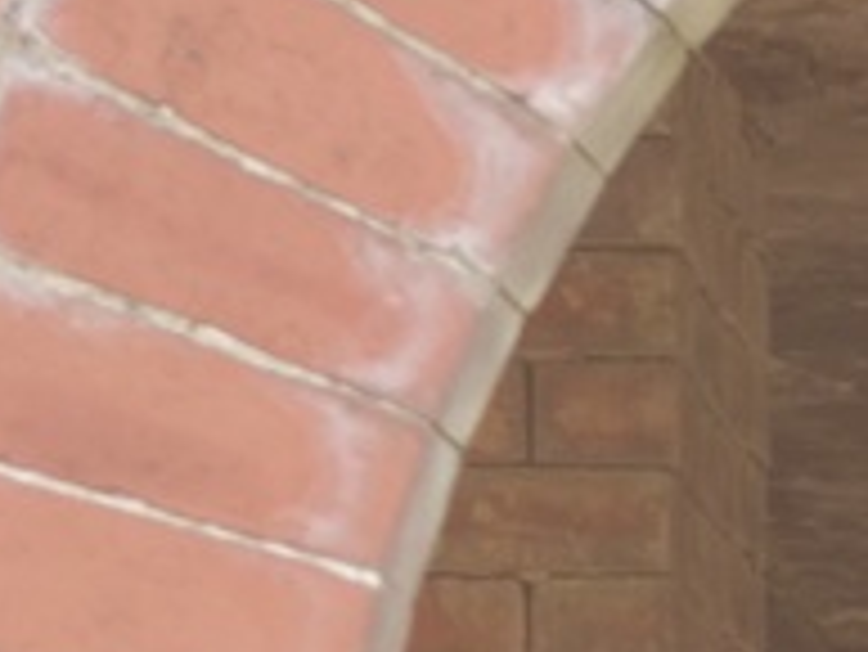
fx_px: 12771
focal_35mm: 509
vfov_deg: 2.9
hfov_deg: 3.8
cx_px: 2046
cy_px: 1880
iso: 160
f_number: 4
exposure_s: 1/80
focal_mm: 26.89
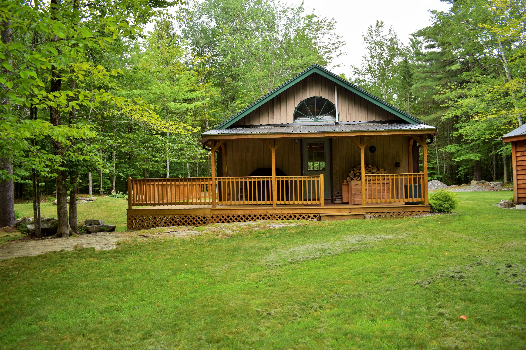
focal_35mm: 27
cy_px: 175
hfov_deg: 67.4
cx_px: 263
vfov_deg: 47.9
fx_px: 394
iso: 100
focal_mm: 18
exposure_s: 1/100
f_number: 3.5
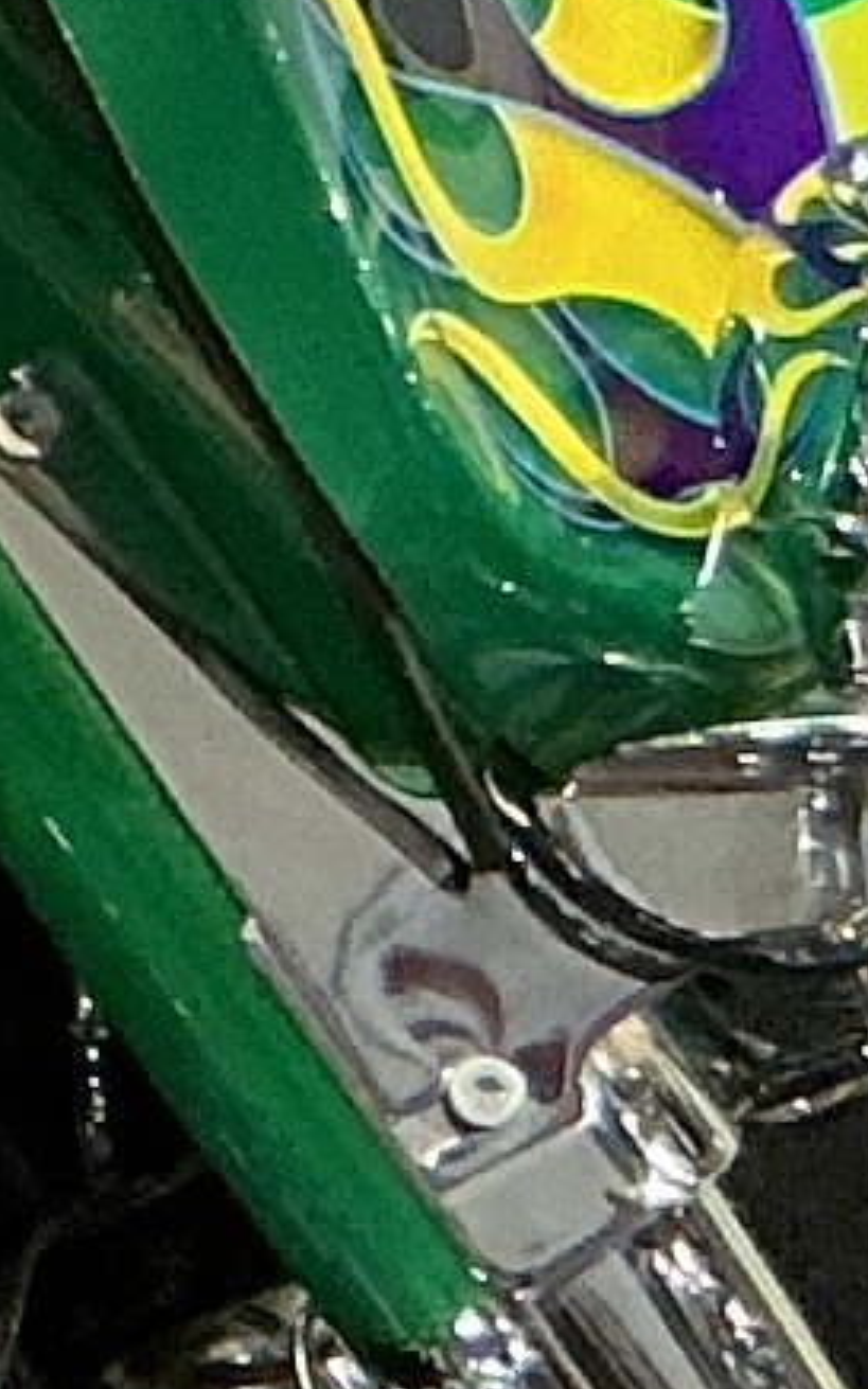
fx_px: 10374
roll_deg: -0.1
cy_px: 334
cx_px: -2877
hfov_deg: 4.3
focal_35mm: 274
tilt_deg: -4.1
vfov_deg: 7.7
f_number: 1.8
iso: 160
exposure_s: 1/60
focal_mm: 3
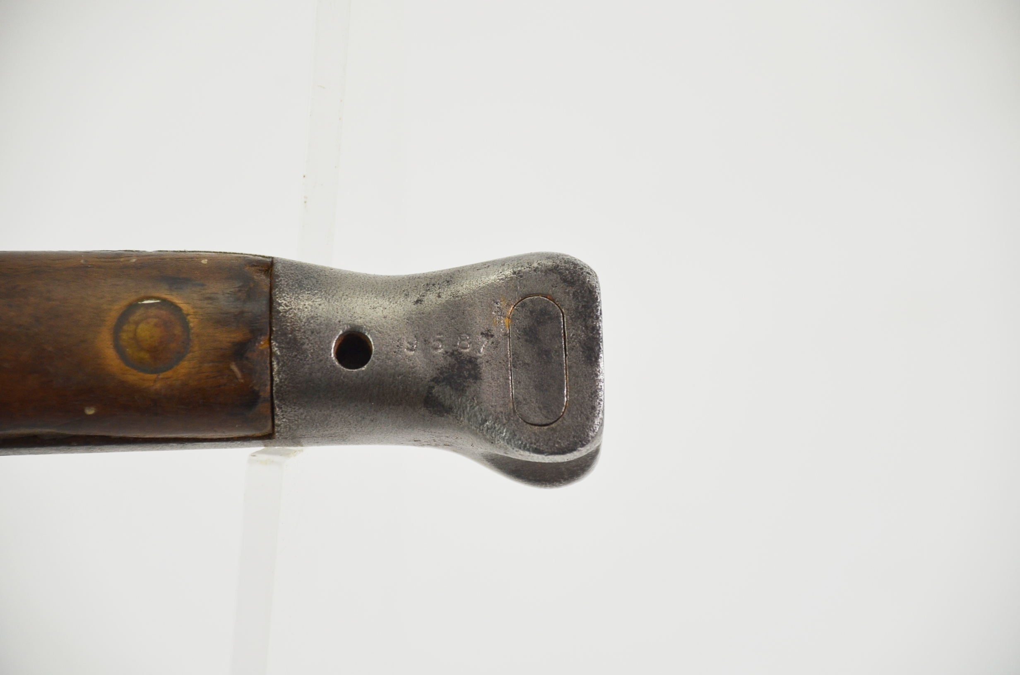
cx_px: 510
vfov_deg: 6.8
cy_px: 338
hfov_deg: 10.2
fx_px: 5726
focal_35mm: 202
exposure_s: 1/250
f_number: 5.6
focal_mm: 135
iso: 450
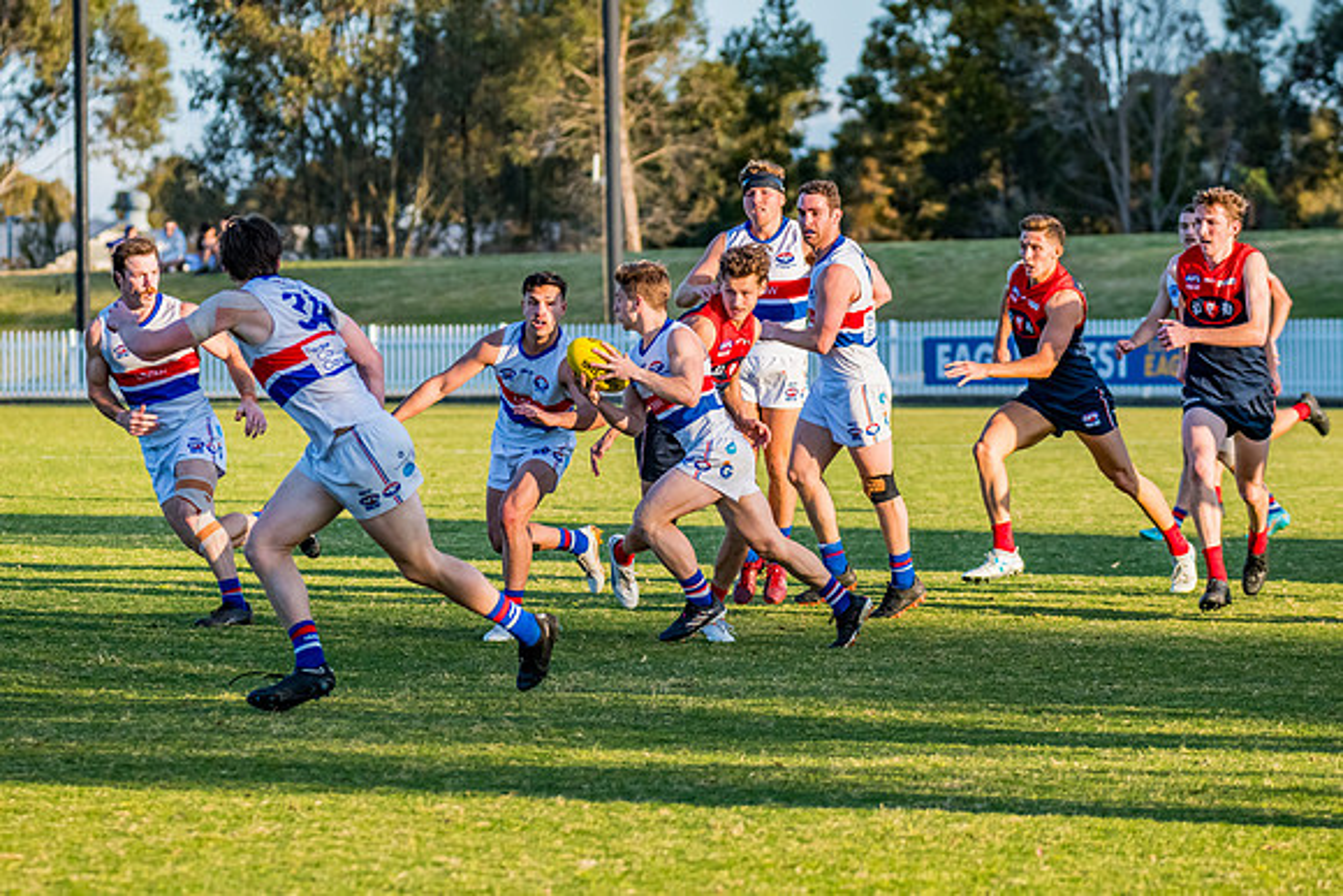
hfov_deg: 9.7
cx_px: 653
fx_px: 7923
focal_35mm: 212
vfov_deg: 6.5
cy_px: 498
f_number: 5.6
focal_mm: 180
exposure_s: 1/1600
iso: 800
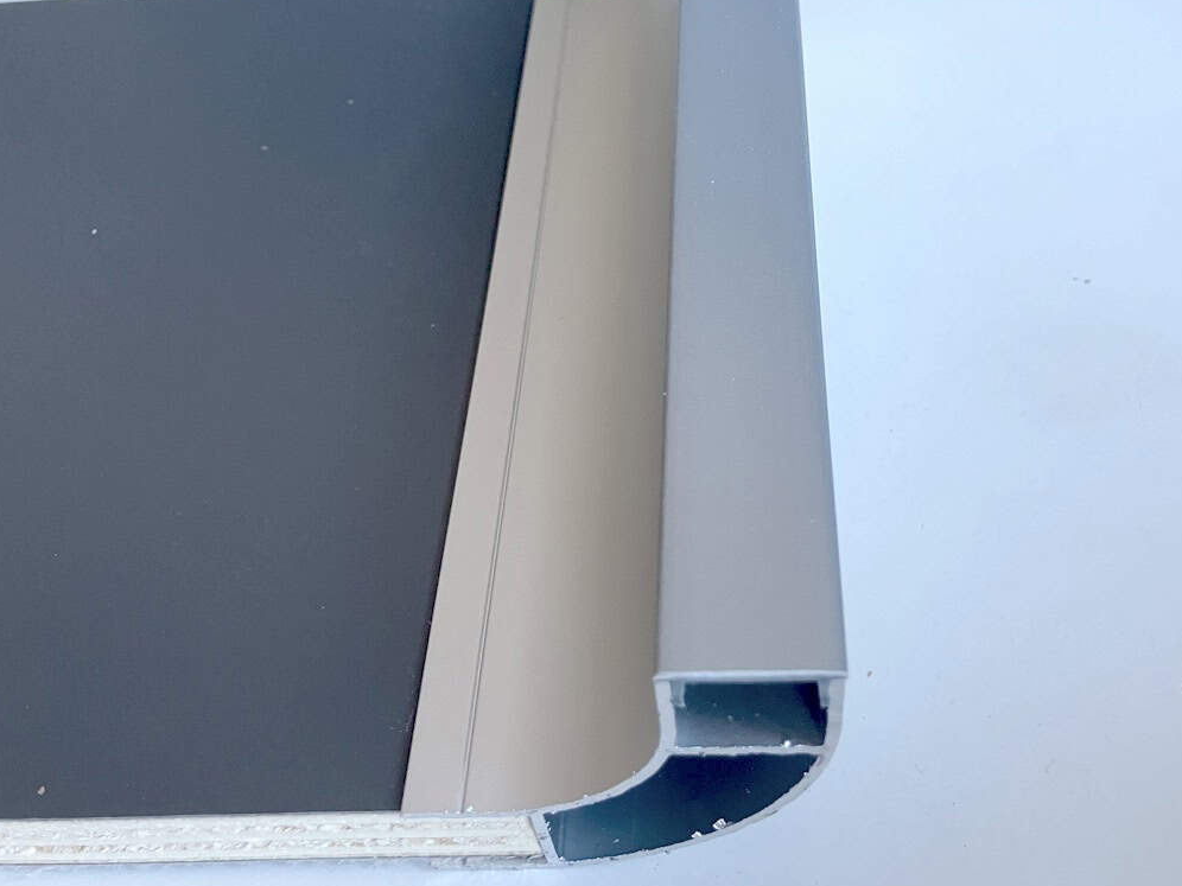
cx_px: 716
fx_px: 1229
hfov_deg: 51.0
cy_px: 344
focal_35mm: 36
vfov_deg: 39.4
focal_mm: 4
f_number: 1.8
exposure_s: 1/60
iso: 160
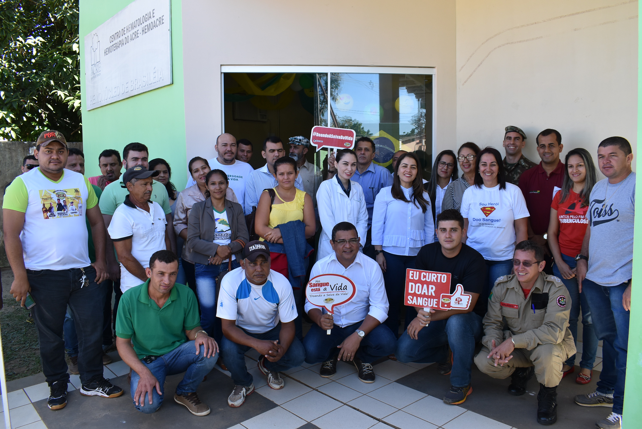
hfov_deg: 67.3
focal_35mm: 27
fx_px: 482
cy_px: 214
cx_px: 321
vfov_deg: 48.0
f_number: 7.1
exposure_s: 1/200
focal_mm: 18
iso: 400
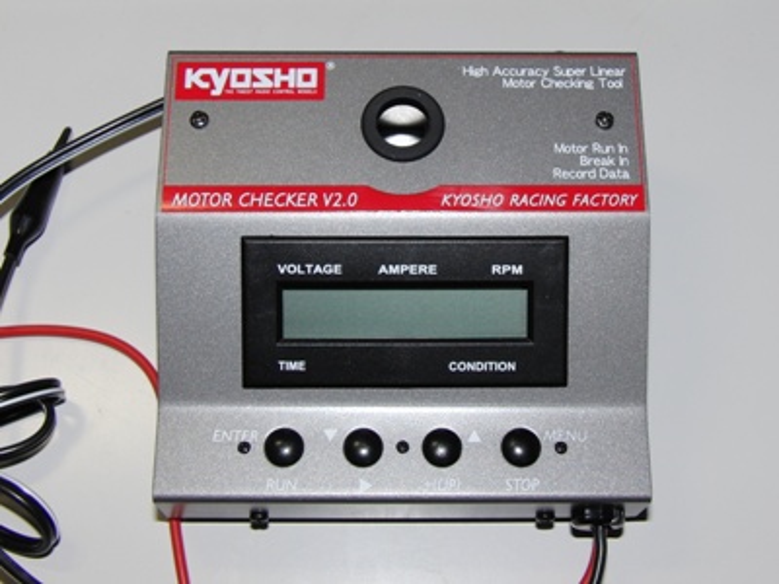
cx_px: 390
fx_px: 1035
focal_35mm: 46
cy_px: 292
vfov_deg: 31.5
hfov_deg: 41.2
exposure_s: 1/160
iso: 100
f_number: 3.9
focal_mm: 9.4
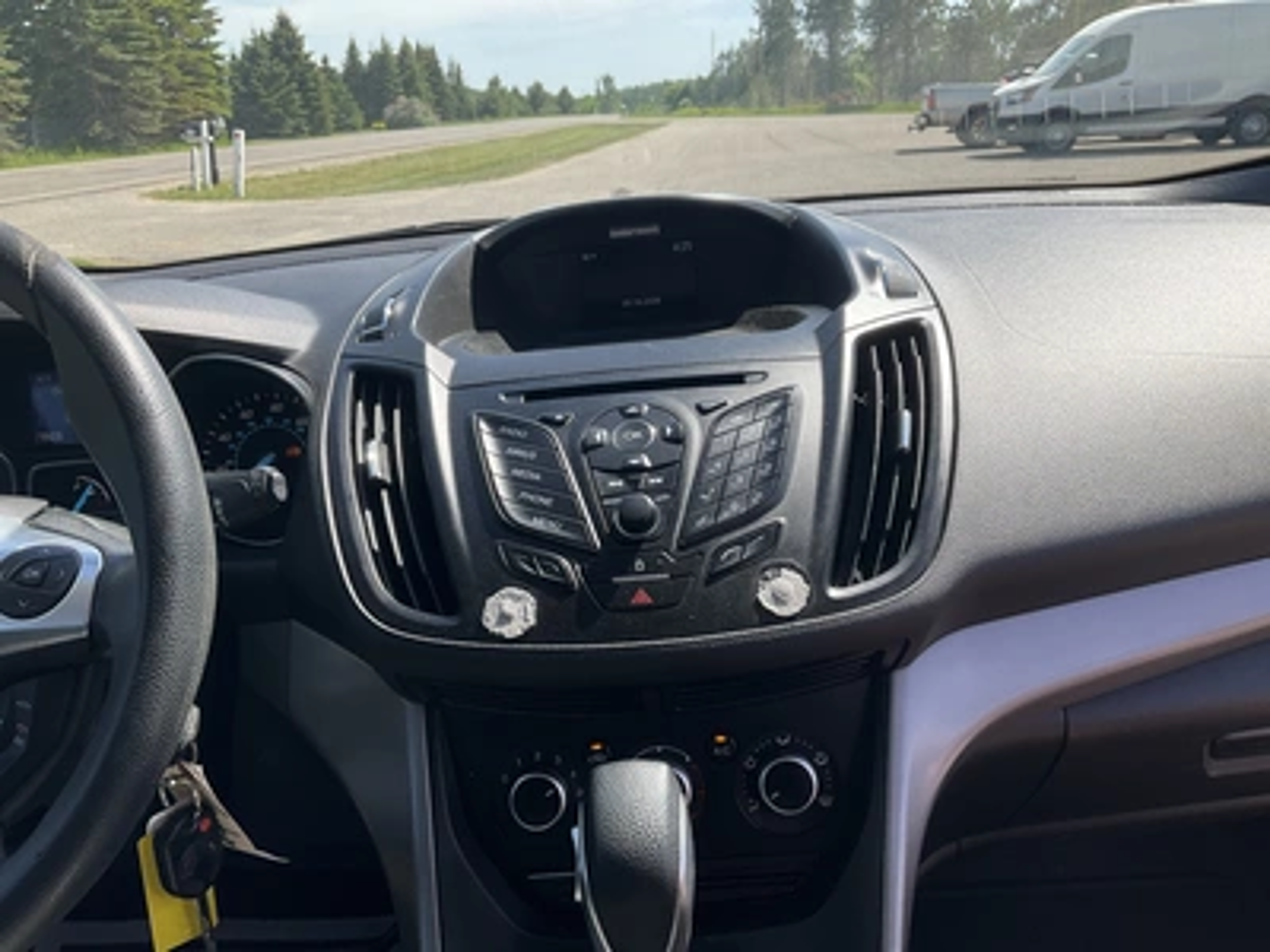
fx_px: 1064
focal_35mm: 29
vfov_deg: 48.2
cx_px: 635
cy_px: 476
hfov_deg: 61.7
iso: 25
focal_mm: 3
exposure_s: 1/529
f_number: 1.8
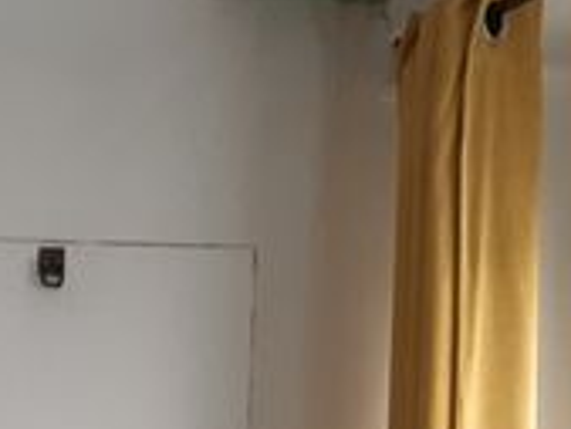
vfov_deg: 9.0
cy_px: 882
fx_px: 2542
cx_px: -655
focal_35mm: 154
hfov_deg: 11.3
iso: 64
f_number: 1.7
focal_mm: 3.92
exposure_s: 1/50
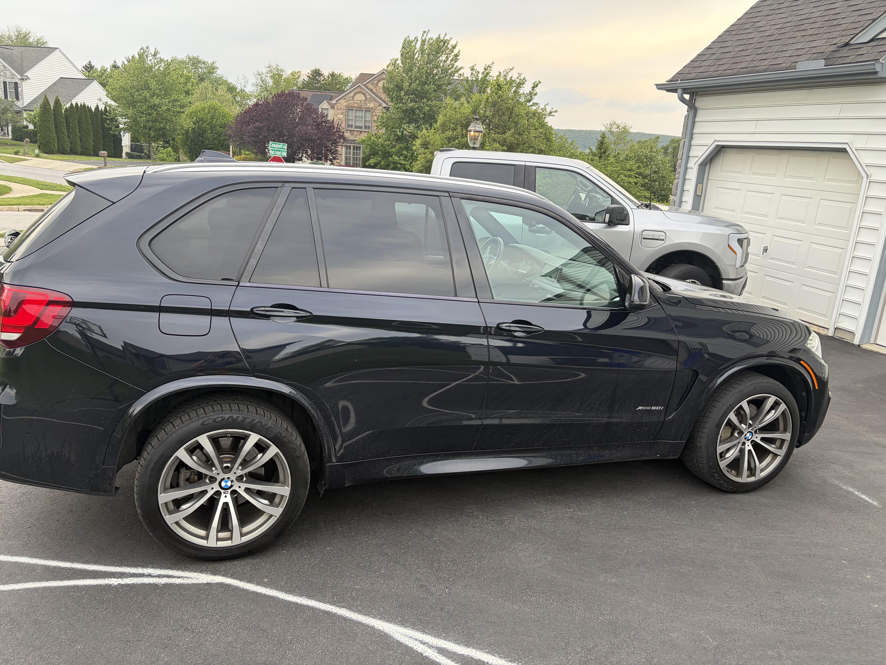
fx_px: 665
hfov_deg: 67.3
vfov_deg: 53.1
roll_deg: -5.6
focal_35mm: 26
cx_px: 443
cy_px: 332
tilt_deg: -13.3
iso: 64
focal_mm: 5.96
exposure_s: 1/202
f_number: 1.6
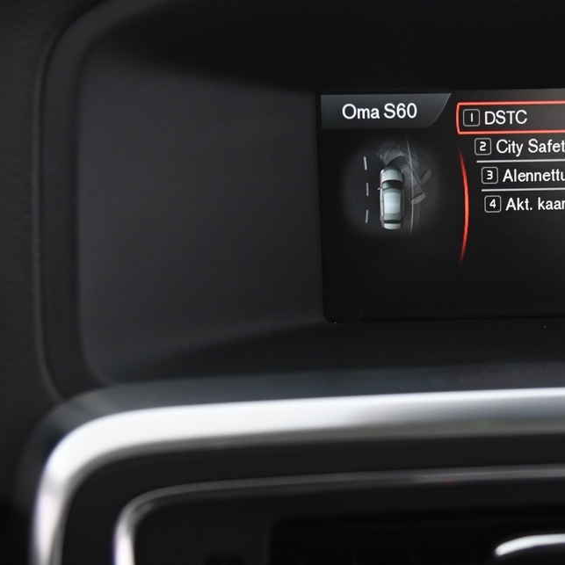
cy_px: 376
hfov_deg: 16.7
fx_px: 1902
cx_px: 474
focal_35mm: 103
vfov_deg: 16.9
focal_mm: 48
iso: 2000
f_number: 4
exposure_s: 1/20
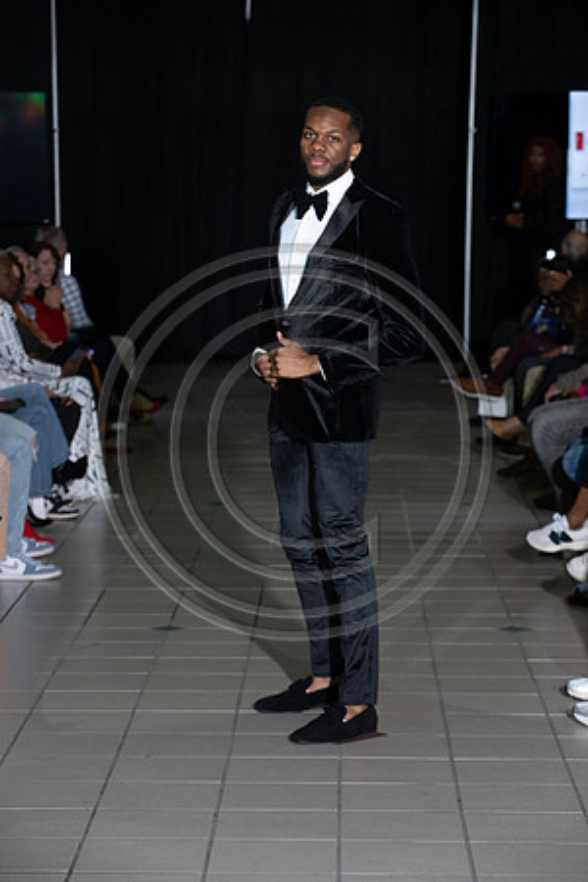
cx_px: 294
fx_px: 2572
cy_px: 441
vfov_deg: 19.5
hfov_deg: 13.0
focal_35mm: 105
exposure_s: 1/160
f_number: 5.6
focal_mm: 105
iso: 1250
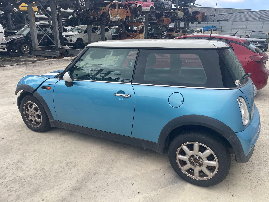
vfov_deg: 53.1
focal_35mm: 26
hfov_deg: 67.3
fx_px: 202
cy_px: 101
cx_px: 134
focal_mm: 4.2
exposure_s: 1/903
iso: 32
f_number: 1.6
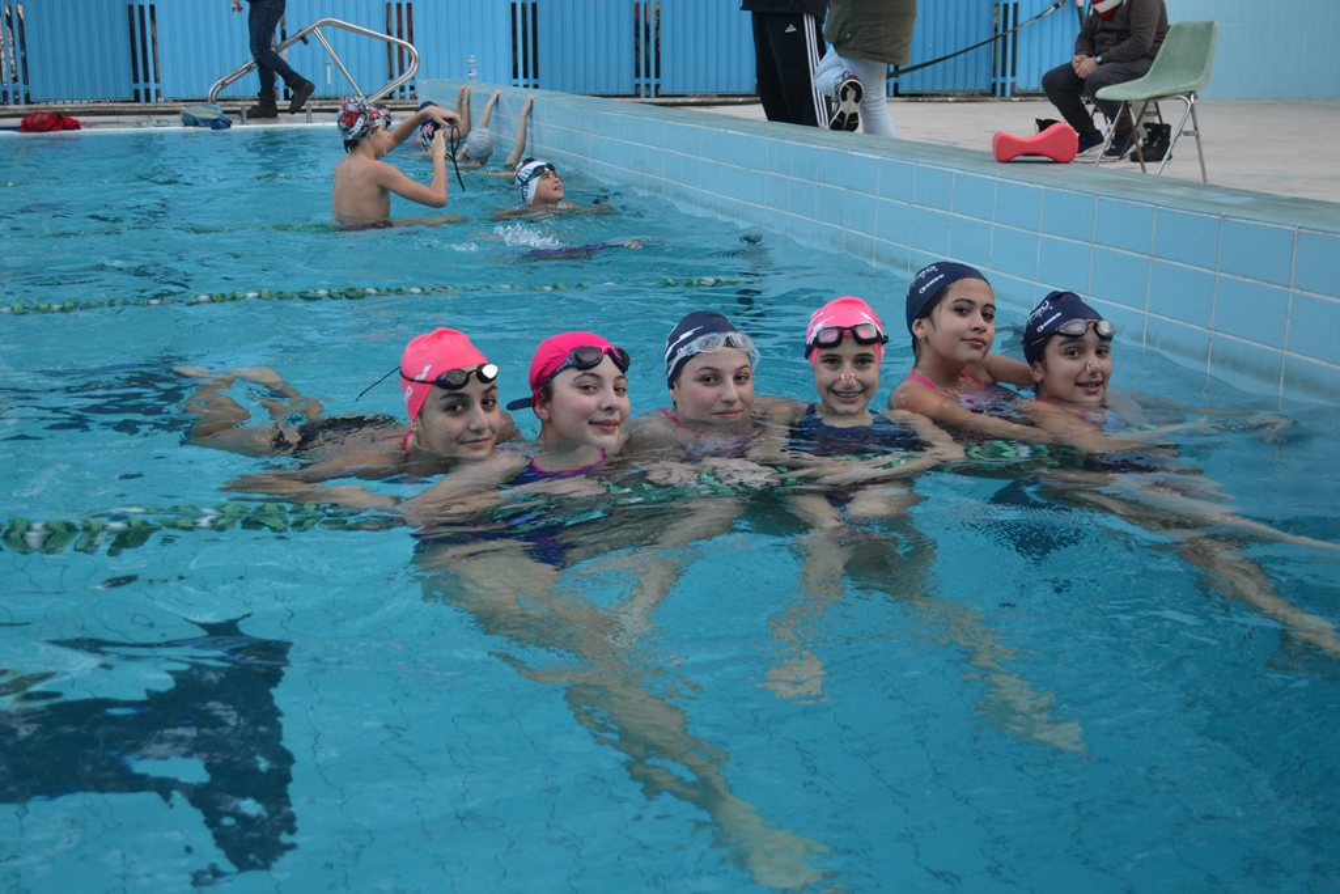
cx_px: 670
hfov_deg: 43.6
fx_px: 1675
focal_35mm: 45
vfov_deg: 29.9
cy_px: 447
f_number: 4.5
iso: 1250
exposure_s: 1/500
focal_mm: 30
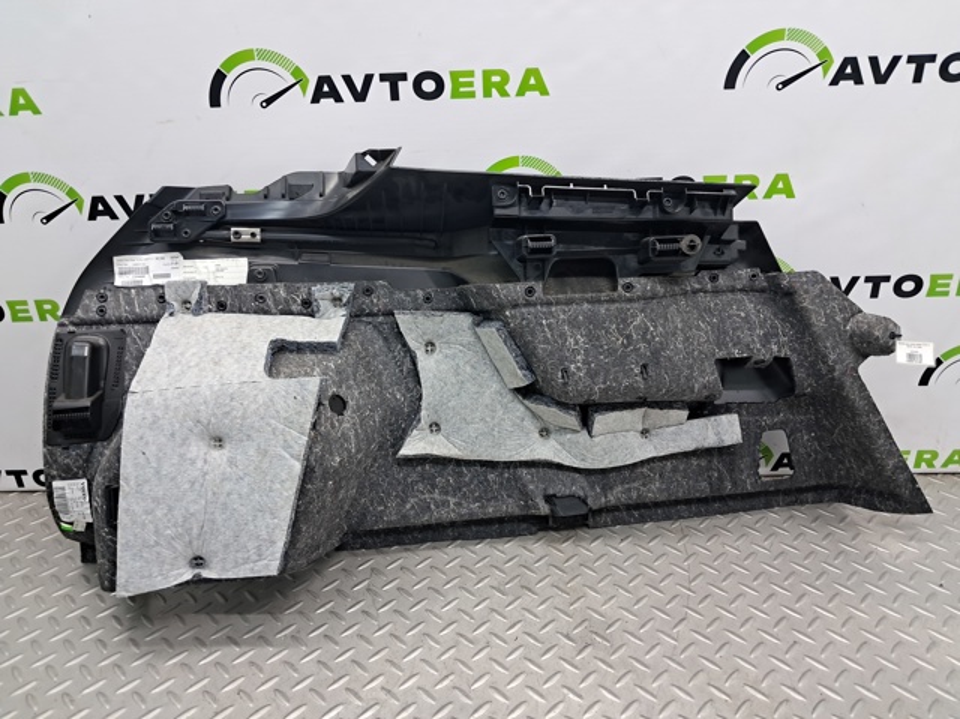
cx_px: 480
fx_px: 748
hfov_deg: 65.4
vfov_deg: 51.3
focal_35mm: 27
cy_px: 360
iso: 125
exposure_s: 1/50
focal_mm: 4
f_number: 1.8
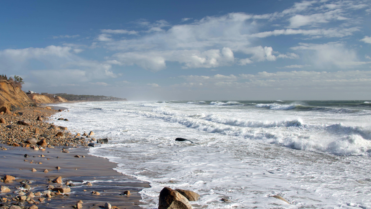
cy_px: 102
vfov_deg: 32.0
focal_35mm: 37
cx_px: 154
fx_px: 364
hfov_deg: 53.7
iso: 125
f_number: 8
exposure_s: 1/250
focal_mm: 28
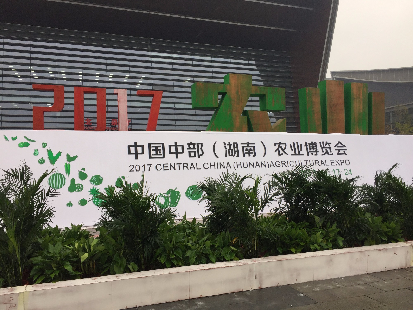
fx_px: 346
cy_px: 155
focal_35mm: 29
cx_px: 206
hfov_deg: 61.7
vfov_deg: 48.2
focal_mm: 4.15
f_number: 2.2
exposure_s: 1/289
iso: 32
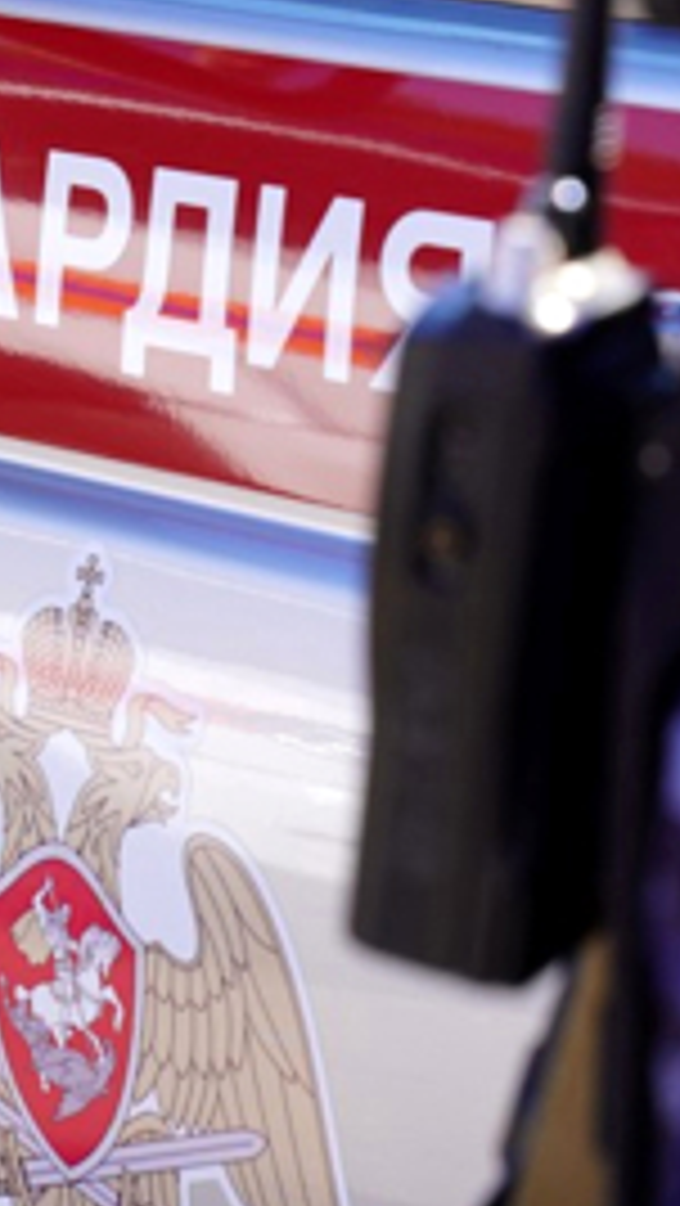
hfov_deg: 5.9
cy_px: 198
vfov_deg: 10.5
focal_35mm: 205
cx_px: 324
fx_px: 6563
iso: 100
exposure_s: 1/160
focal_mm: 70
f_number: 5.6
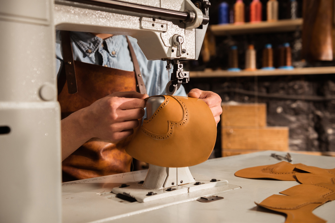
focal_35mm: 44
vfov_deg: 30.5
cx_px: 168
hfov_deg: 44.5
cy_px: 112
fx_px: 410
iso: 320
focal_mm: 44
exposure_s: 1/100
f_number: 3.5
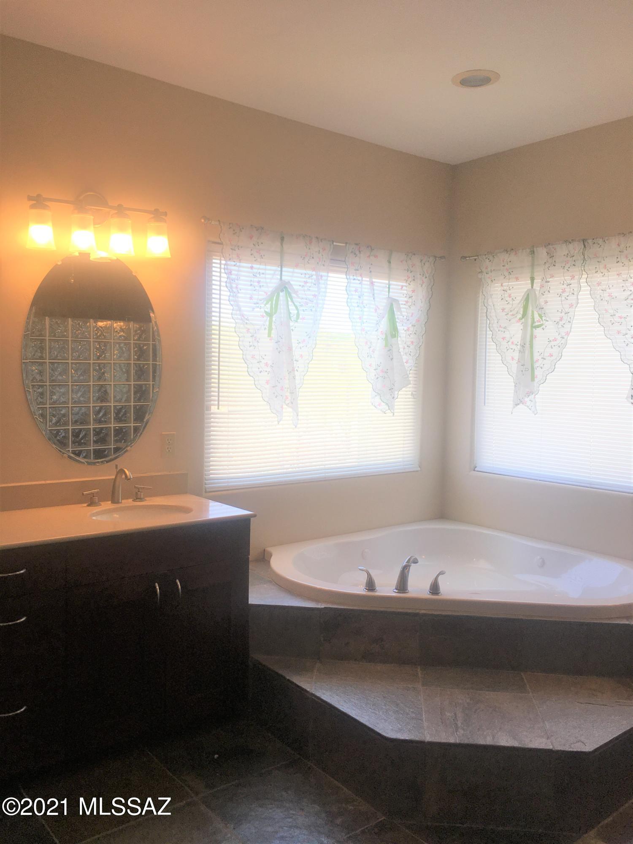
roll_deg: -1.6
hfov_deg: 48.2
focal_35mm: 29
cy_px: 422
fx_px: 707
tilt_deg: -4.1
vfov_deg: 61.7
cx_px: 316
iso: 25
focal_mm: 4.15
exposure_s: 1/183
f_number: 2.2
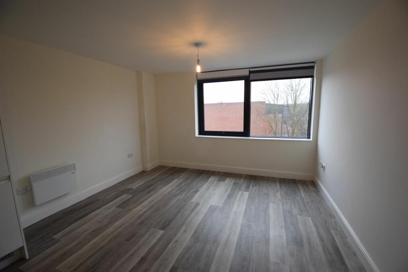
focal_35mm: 15
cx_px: 204
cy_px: 136
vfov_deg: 77.3
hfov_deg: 100.4
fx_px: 170
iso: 400
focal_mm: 10
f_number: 4.5
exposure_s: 1/80
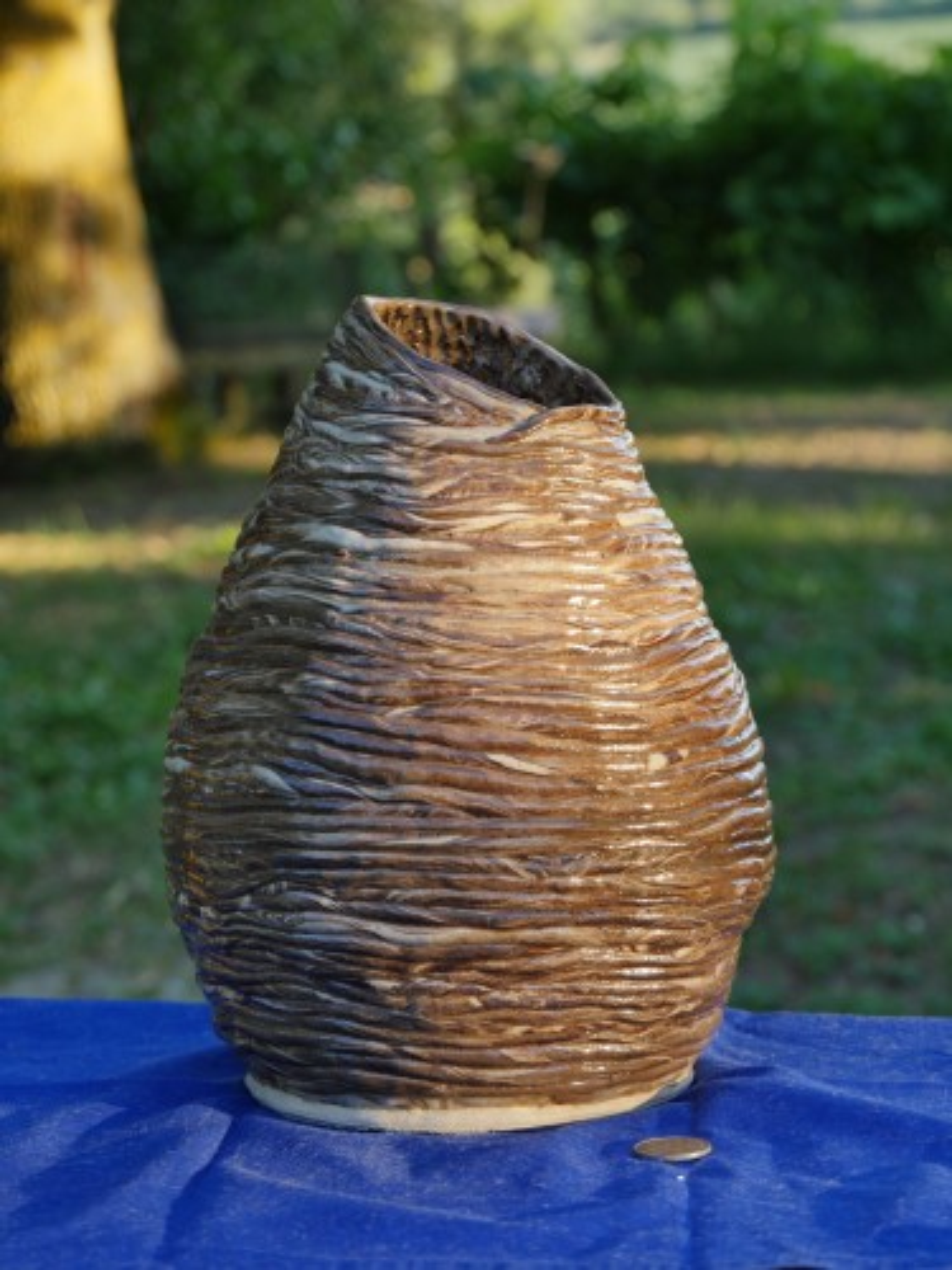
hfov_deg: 16.1
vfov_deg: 21.3
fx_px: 3374
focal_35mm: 92
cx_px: 476
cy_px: 635
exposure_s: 1/100
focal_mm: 46
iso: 200
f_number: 4.9
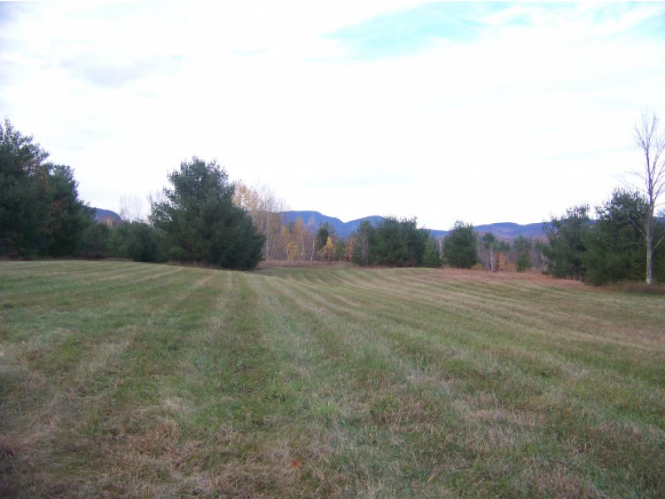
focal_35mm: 36
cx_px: 332
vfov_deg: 39.7
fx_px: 692
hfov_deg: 51.3
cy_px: 250
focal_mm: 5.85
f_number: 2.8
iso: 64
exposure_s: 1/100
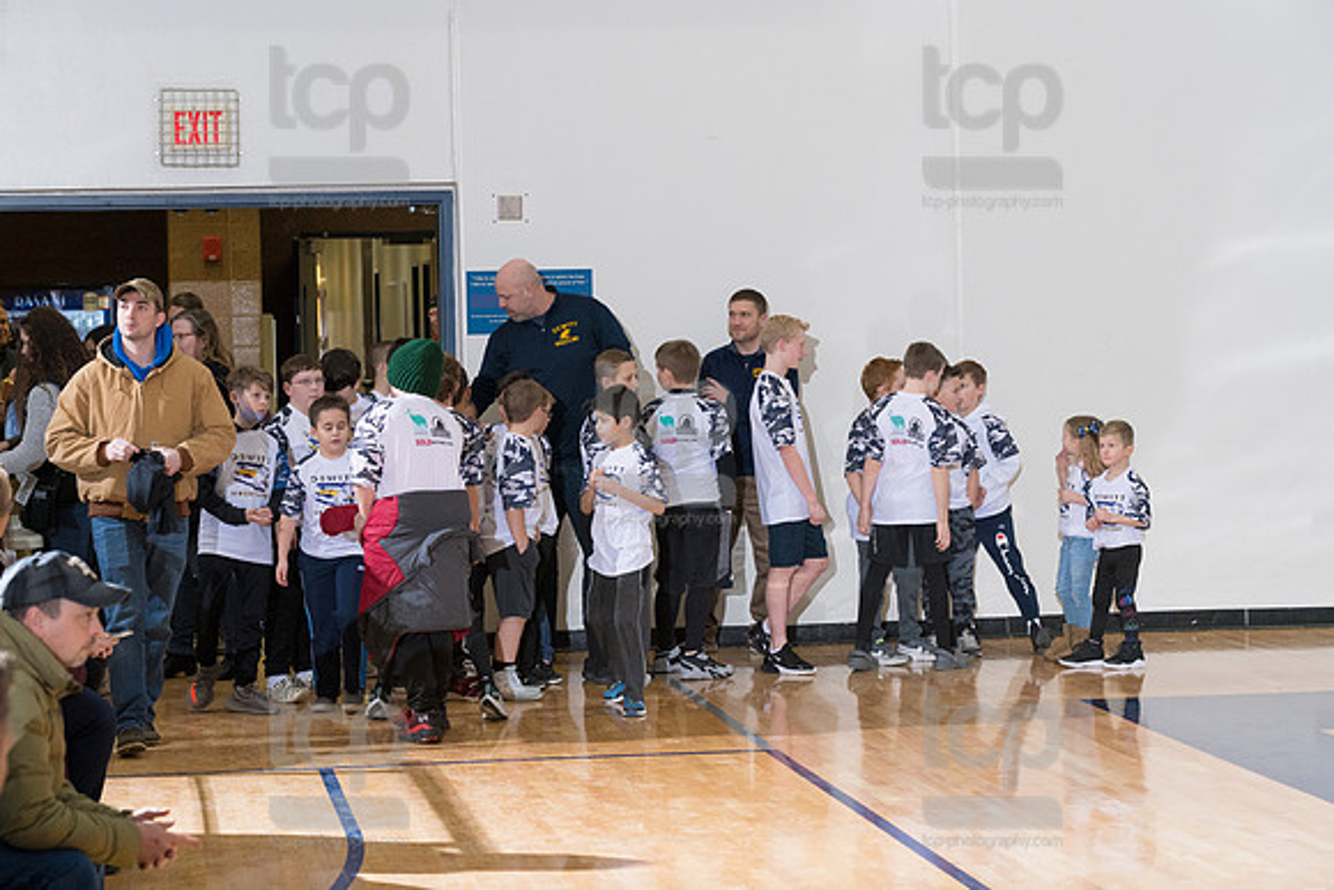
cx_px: 667
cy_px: 445
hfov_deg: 21.5
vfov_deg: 14.4
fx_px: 3521
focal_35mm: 95
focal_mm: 95
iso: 1250
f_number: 5.6
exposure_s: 1/250
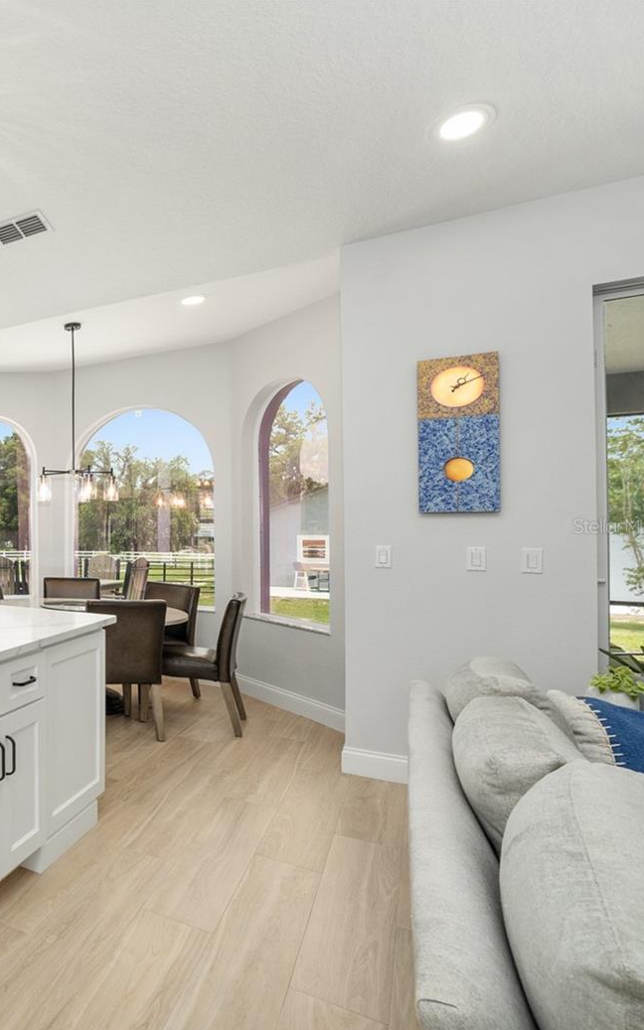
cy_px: 525
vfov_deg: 79.6
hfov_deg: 39.4
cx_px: -133
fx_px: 618
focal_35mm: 22
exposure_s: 1/13
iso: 320
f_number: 7.1
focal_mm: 14
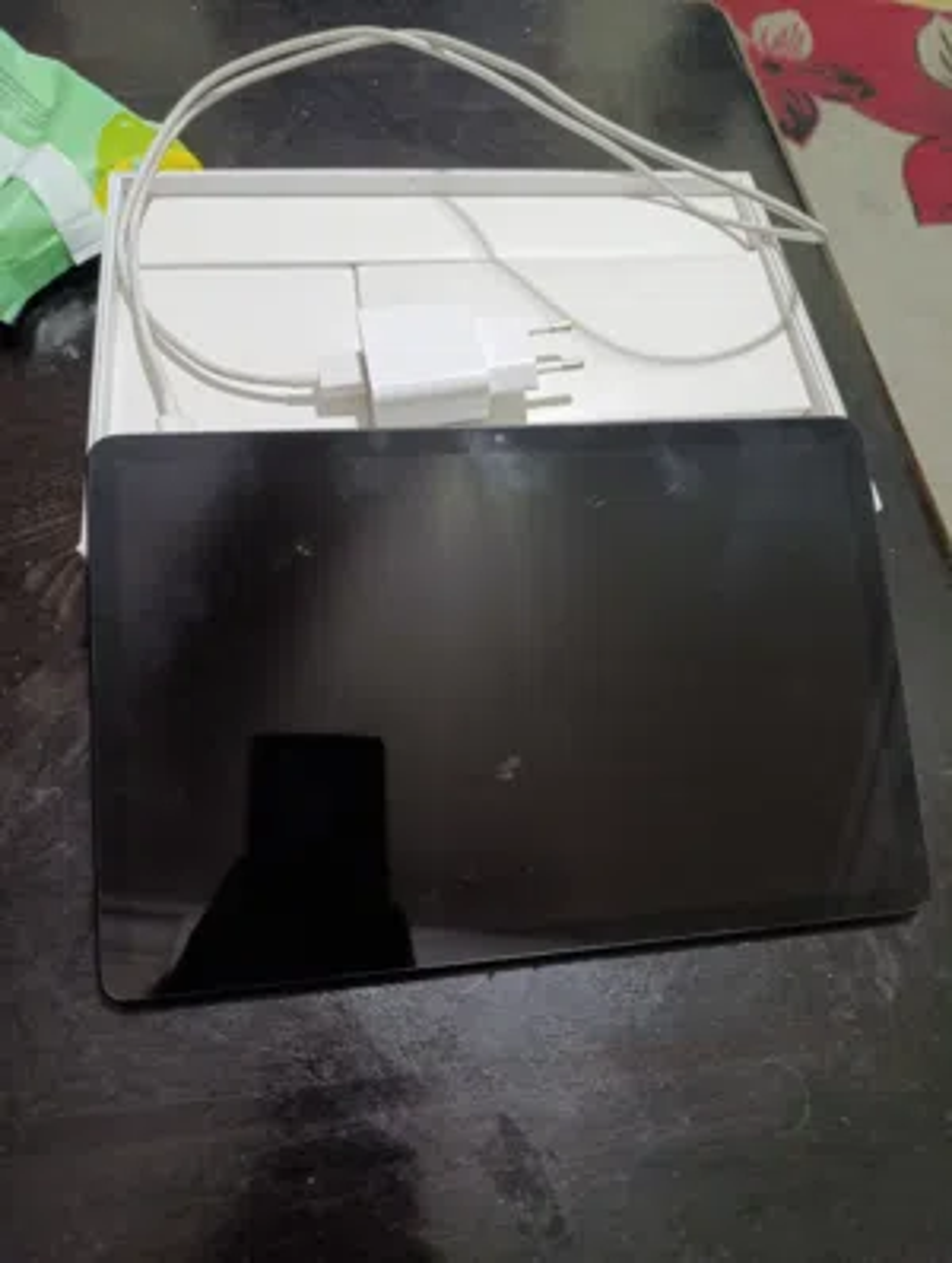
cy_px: 632
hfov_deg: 59.0
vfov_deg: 73.8
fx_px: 841
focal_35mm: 23
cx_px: 476
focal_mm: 6.14
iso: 1250
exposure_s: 1/33.3
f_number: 1.6
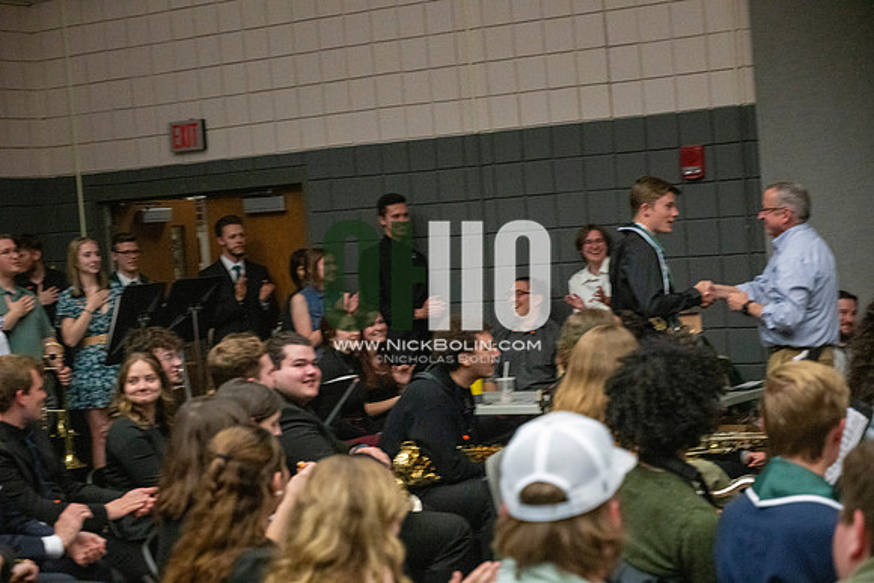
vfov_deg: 19.5
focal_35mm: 70
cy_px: 292
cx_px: 437
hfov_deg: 28.8
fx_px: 1700
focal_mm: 70
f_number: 4
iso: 10000
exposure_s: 1/500
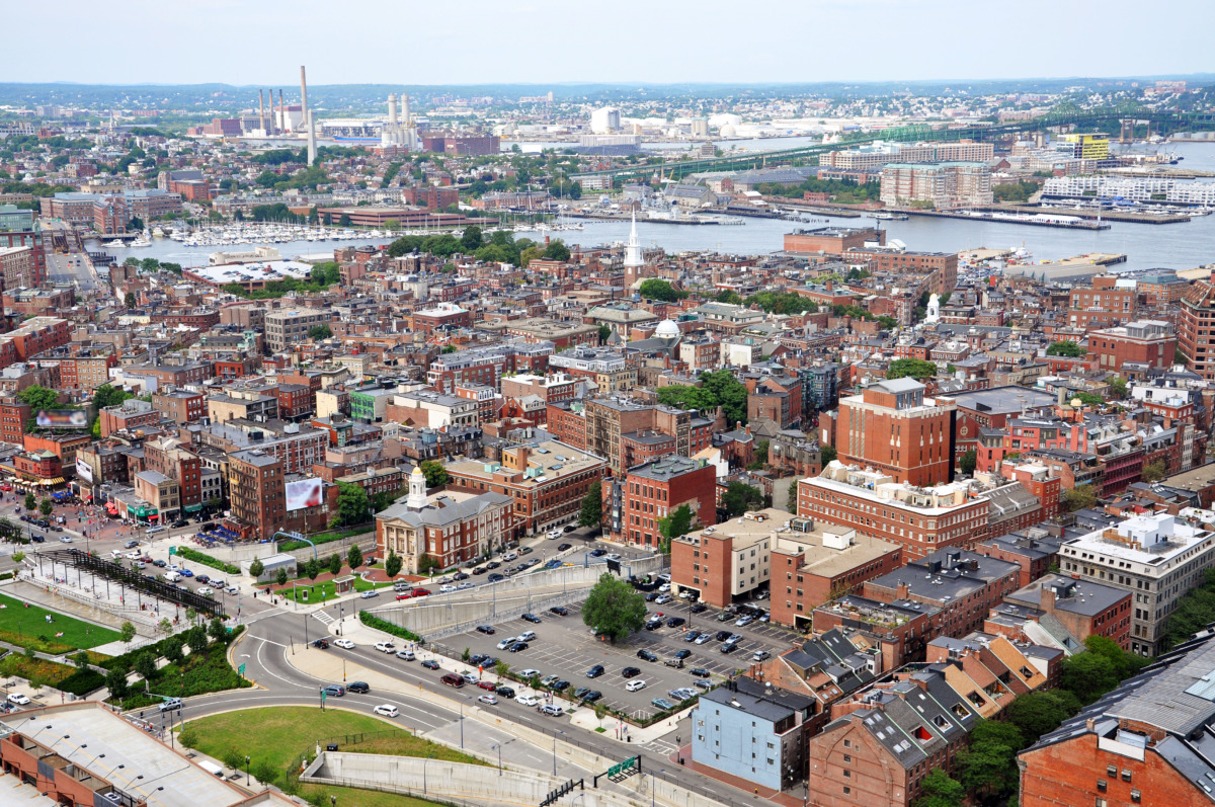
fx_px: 1618
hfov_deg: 41.2
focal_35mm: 48
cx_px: 608
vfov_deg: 28.0
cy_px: 404
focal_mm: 32
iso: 200
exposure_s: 1/400
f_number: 7.1
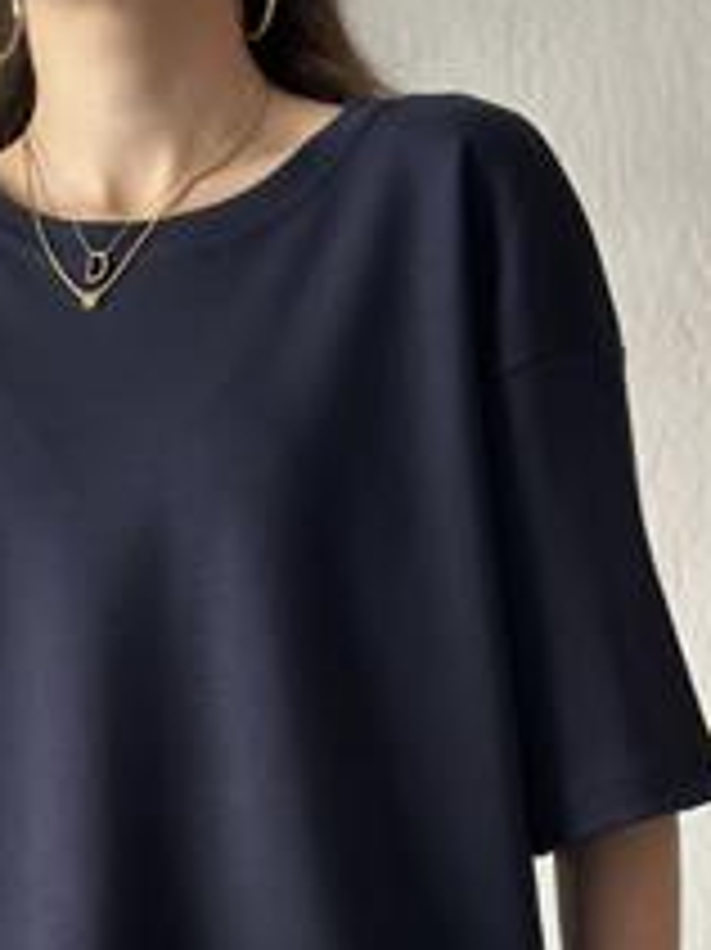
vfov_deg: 19.9
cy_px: 837
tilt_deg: +4.9
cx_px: 194
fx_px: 2659
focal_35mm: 97
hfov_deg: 15.2
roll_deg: +0.4
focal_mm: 6.86
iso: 125
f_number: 1.78
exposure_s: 1/91
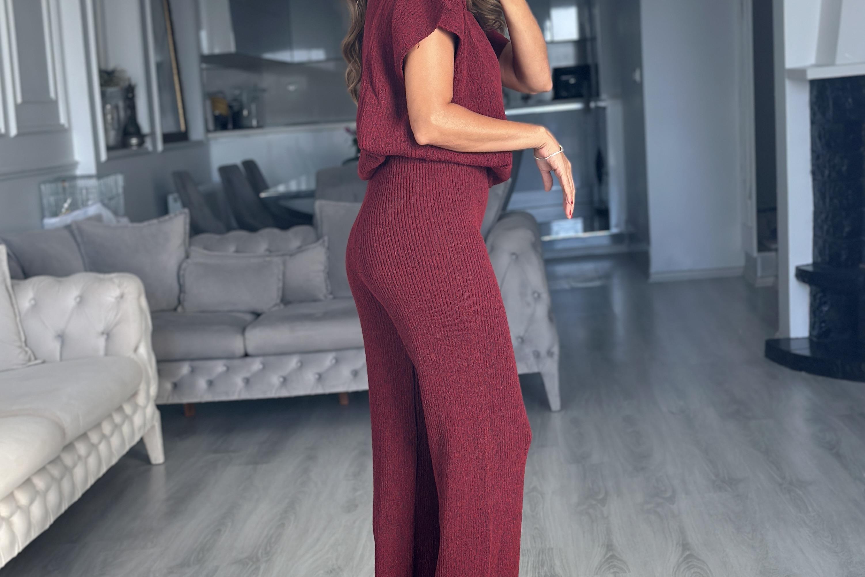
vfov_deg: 20.3
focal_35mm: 67
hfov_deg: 30.1
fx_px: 1610
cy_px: 266
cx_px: 431
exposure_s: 1/121
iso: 125
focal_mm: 6.86
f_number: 1.78
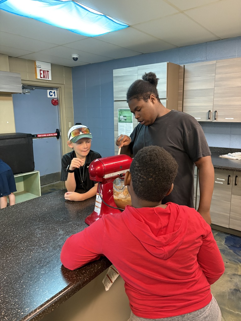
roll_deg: +0.3
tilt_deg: -11.3
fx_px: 241
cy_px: 160
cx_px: 120
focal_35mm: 26
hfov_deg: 53.1
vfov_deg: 67.3
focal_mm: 5.96
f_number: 1.6
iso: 500
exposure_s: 1/60
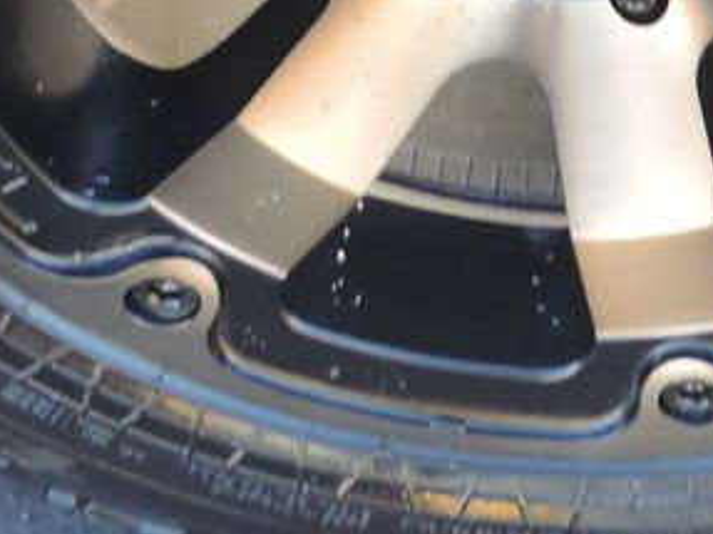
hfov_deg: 17.9
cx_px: 708
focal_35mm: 107
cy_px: -301
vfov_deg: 13.0
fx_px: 2203
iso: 125
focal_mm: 4.3
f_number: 3
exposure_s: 1/30
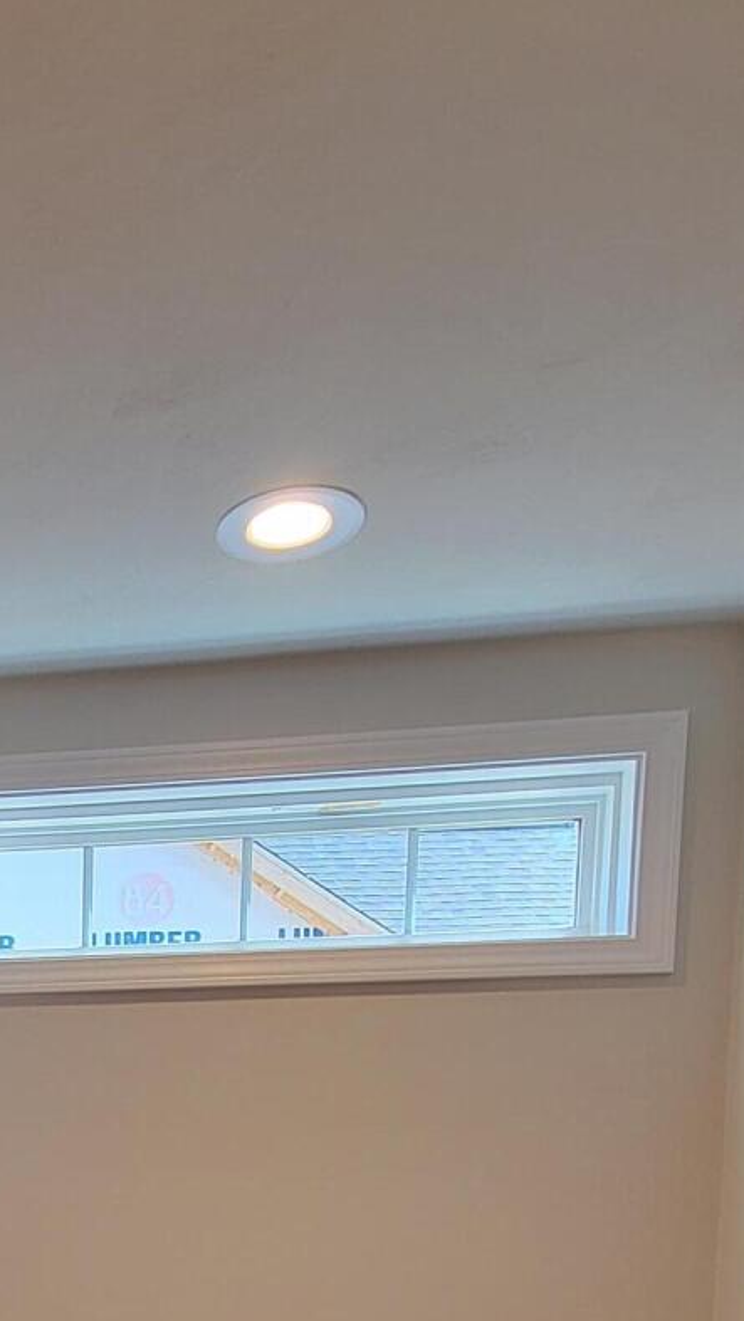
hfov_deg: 29.6
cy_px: 1405
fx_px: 1262
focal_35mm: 36
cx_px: -72
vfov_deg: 44.3
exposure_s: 1/60
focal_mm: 2.2
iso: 64
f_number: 2.2
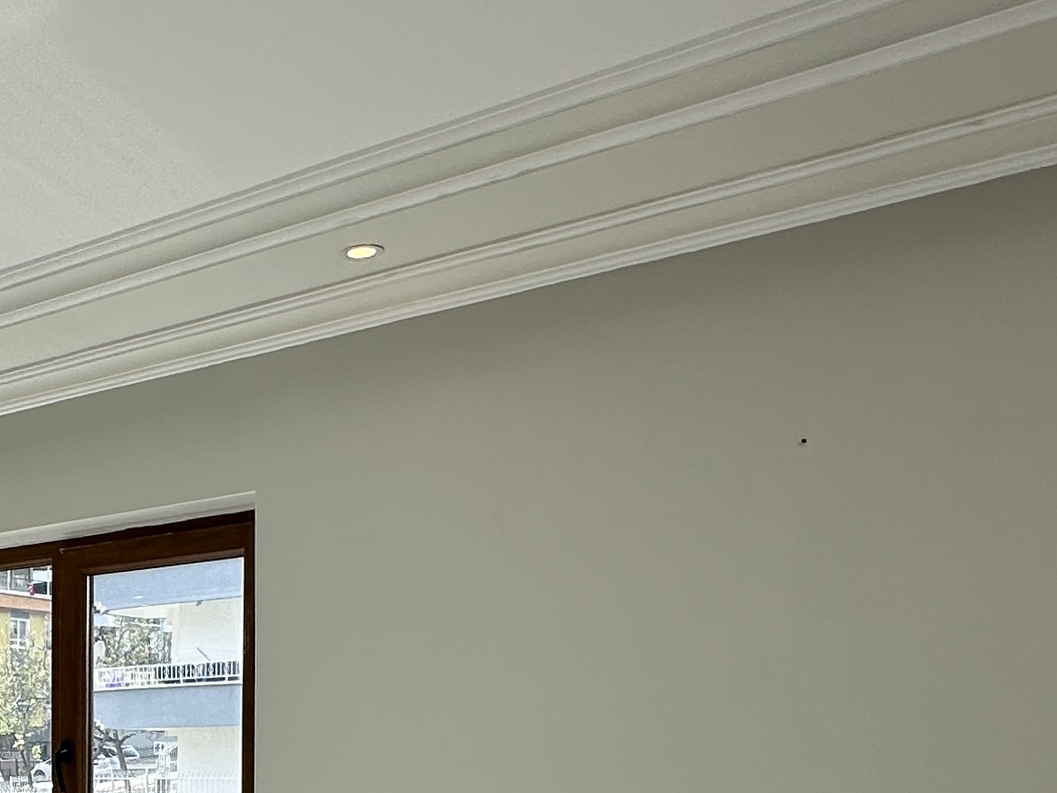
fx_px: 1466
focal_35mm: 48
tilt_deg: -2.5
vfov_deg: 28.0
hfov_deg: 33.9
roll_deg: -0.2
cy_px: 833
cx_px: -132
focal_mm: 2.22
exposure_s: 1/584
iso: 40
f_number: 2.2
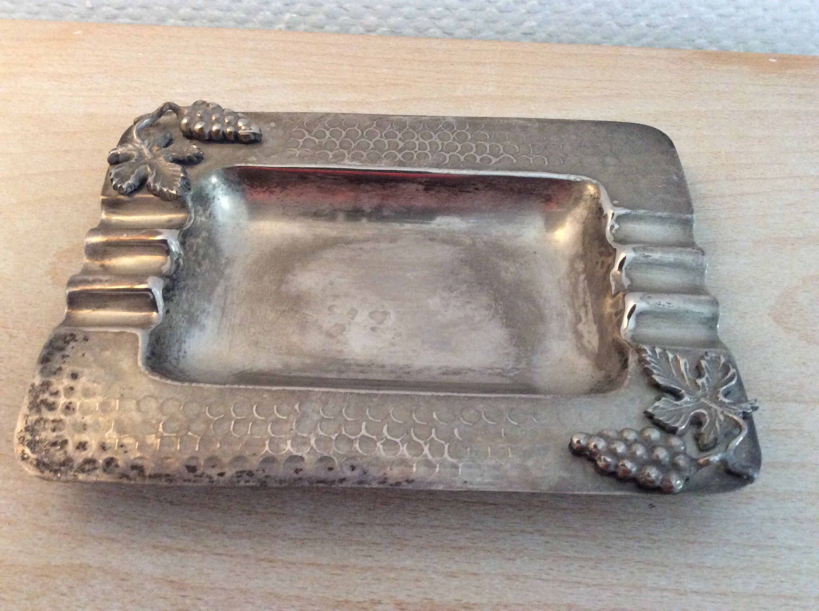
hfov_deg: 56.9
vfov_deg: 44.1
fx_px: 756
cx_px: 410
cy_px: 306
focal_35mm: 32
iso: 250
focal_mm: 3.3
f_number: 2.4
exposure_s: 1/25
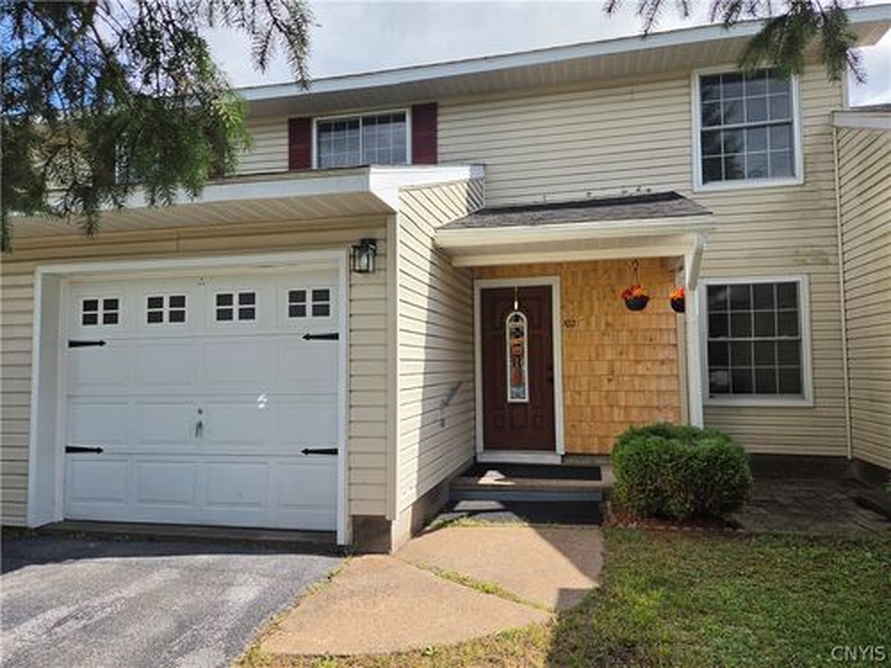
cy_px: 334
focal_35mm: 23
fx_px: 592
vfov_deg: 58.9
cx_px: 446
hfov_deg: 73.9
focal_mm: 5.4
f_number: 1.8
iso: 80
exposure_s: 1/4558
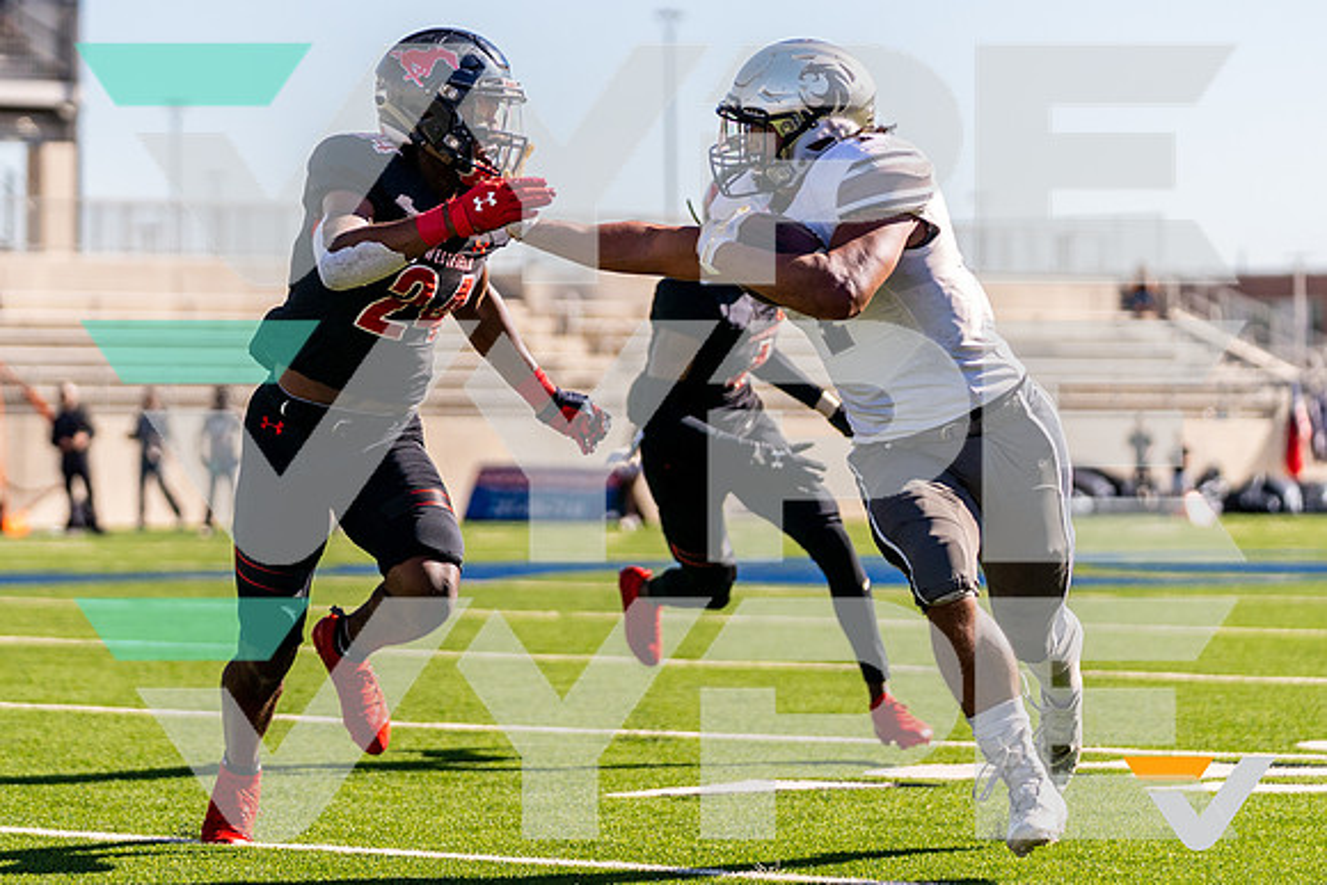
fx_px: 6290
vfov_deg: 8.1
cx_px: 567
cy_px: 380
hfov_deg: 12.0
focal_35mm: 171
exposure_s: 1/3200
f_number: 2.8
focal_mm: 113
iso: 400
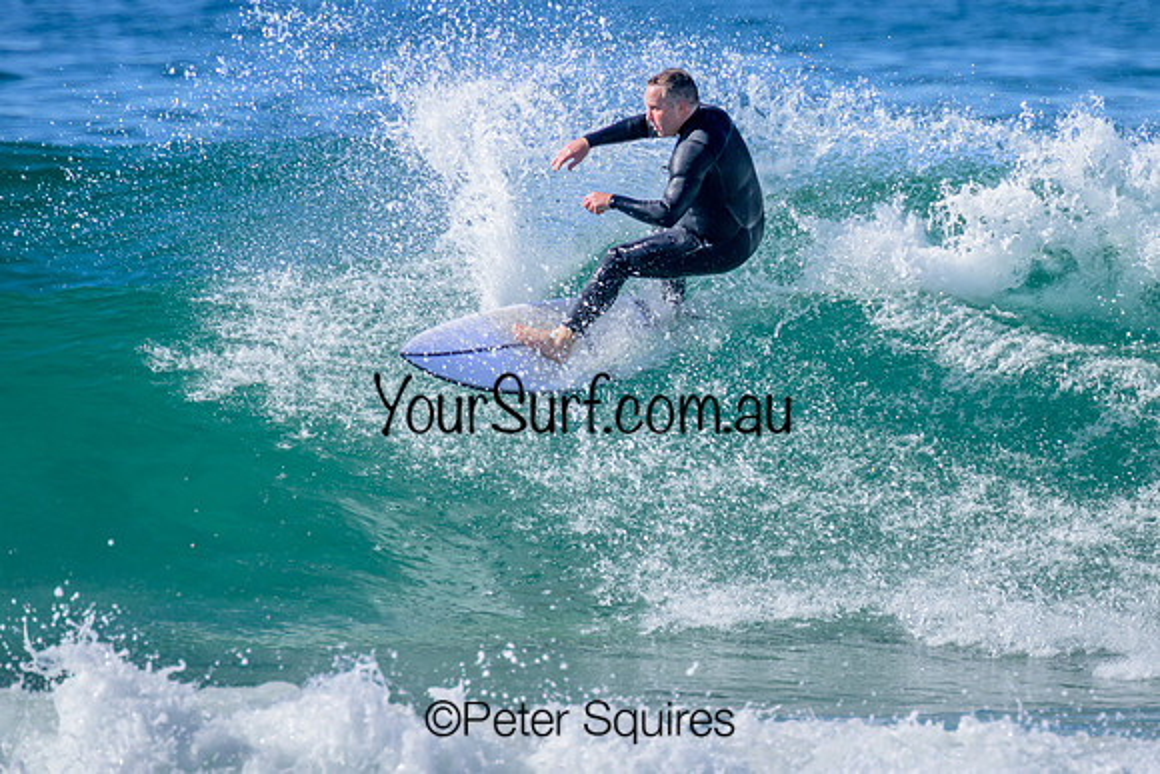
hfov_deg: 1.9
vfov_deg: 1.3
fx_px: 35131
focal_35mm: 1090
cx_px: 737
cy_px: 356
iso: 450
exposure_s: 1/800
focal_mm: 800
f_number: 11
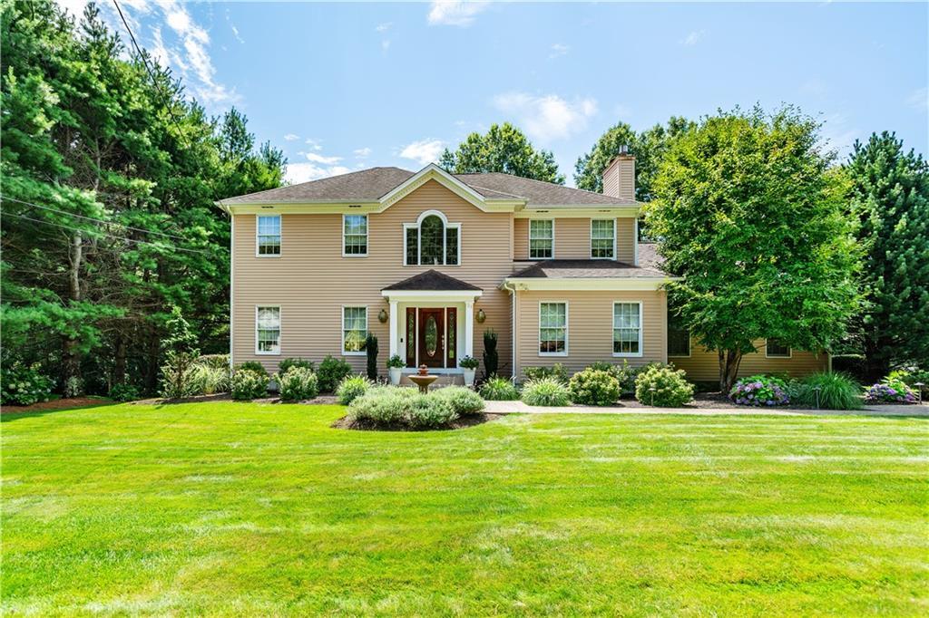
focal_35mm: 16
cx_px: 464
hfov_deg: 96.8
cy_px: 309
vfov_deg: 73.7
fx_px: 413
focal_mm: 16
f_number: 6.3
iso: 100
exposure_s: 1/160
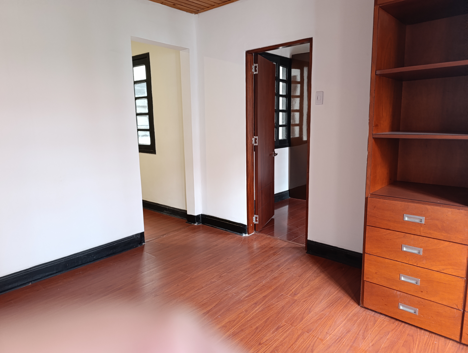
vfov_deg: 59.0
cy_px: 176
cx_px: 234
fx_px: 311
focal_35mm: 23
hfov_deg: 73.8
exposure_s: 1/40
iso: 1250
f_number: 1.6
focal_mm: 6.14
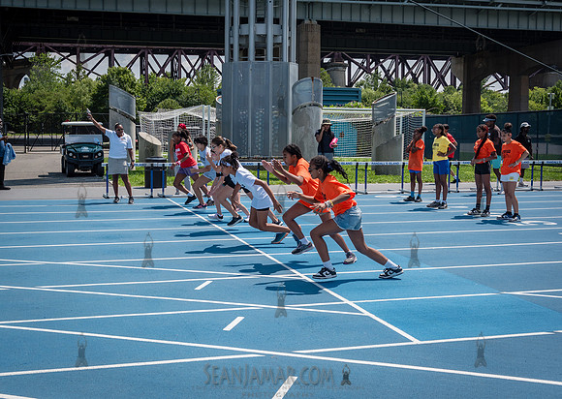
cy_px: 177
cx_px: 230
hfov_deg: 43.0
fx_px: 711
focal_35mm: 45
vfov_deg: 31.3
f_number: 5.6
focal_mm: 38
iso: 250
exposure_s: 1/1250
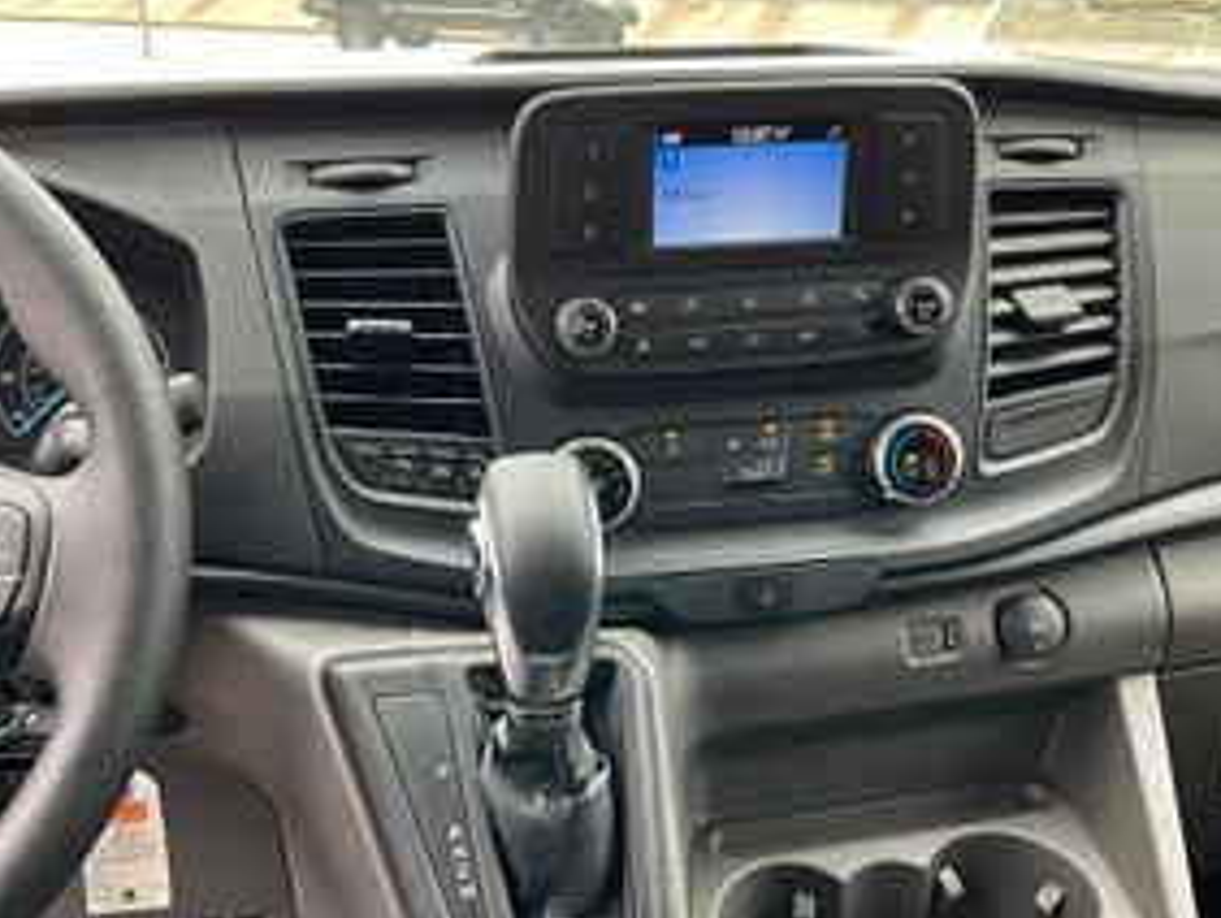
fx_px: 1306
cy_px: 468
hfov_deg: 50.1
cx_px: 567
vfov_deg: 38.7
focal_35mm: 37
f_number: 1.8
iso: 64
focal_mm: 3
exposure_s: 1/122
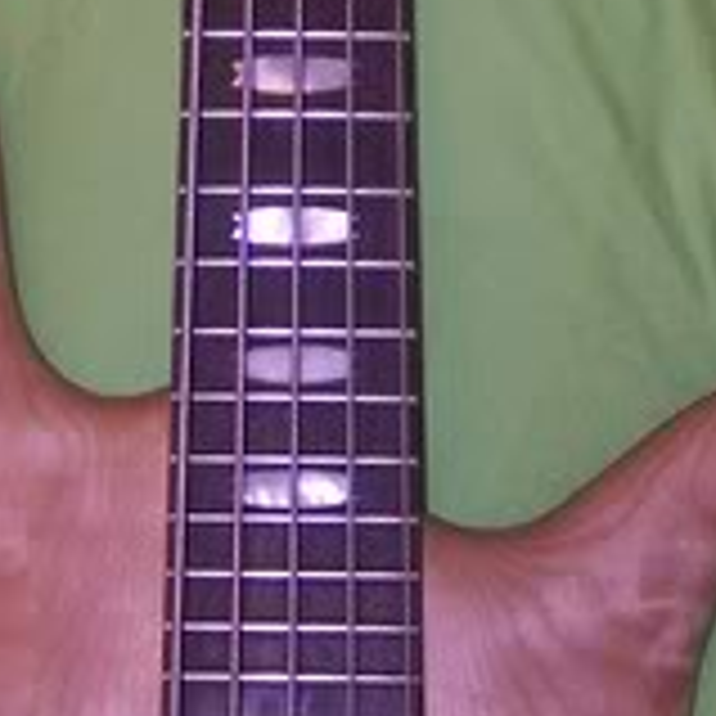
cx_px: 297
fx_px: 3955
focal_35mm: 169
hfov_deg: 10.3
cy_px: -72
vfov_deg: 10.2
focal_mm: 6.3
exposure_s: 1/60
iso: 140
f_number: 2.8
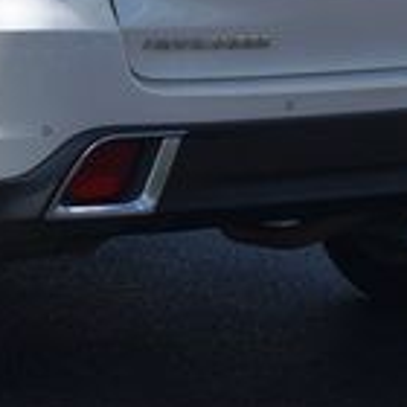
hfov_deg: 6.5
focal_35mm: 268
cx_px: 73
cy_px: -190
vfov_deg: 6.5
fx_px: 3565
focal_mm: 46
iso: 100
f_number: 10
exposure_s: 1/400
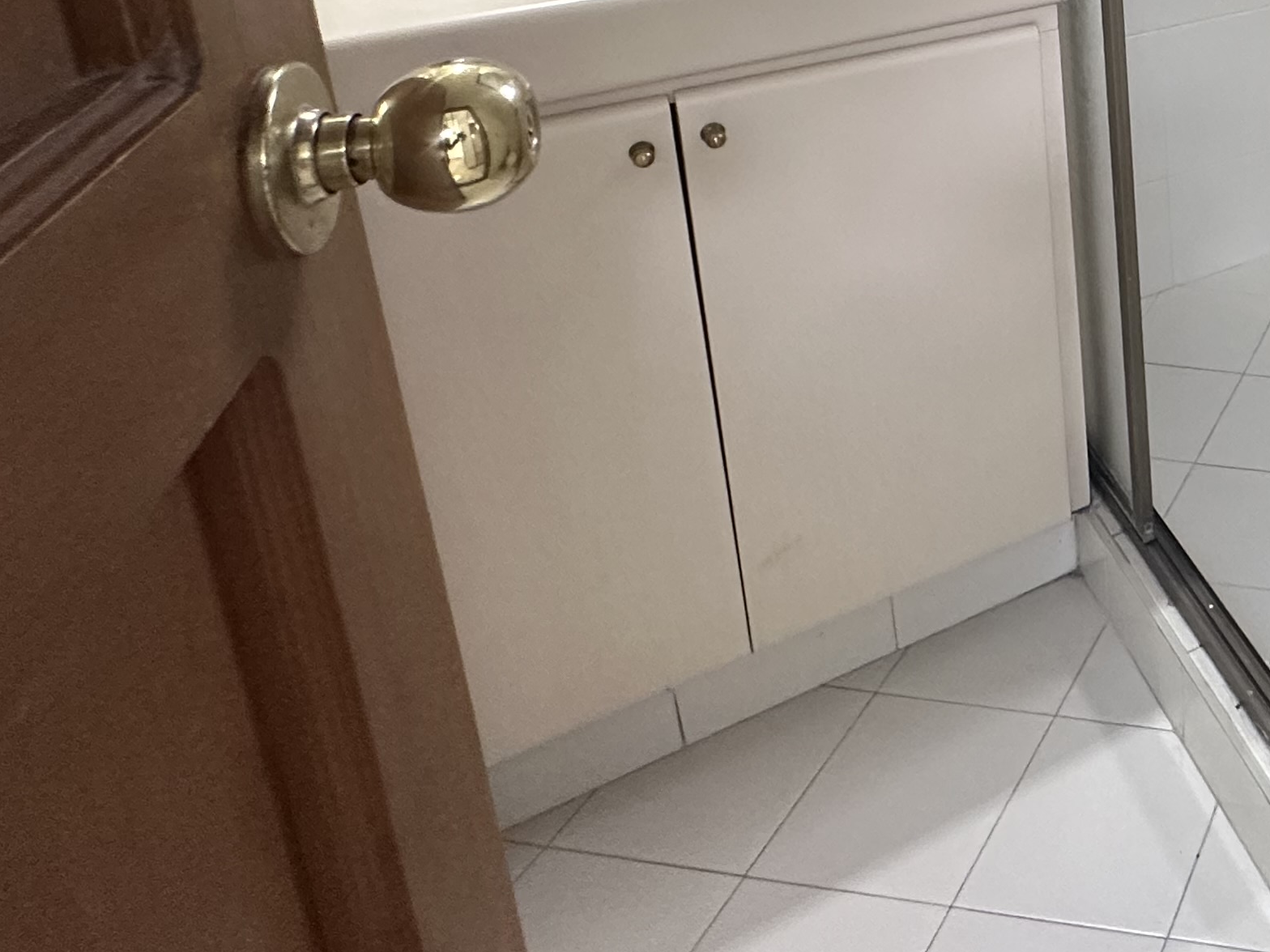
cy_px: -113
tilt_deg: -14.4
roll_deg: -1.8
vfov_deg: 34.0
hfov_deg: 38.5
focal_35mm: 36
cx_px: 1512
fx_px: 1321
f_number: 2.2
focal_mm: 2.22
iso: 320
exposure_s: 1/60
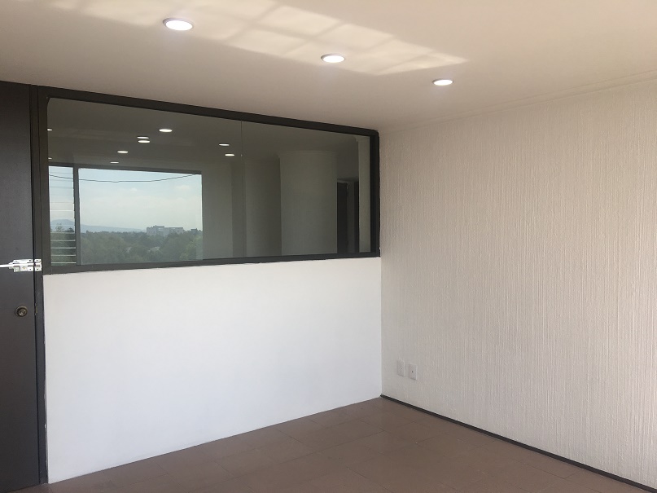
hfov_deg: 61.7
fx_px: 550
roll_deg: +0.8
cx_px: 328
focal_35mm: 29
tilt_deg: -2.9
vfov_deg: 48.2
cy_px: 246
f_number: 2.2
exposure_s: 1/304
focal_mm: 4.15
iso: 25
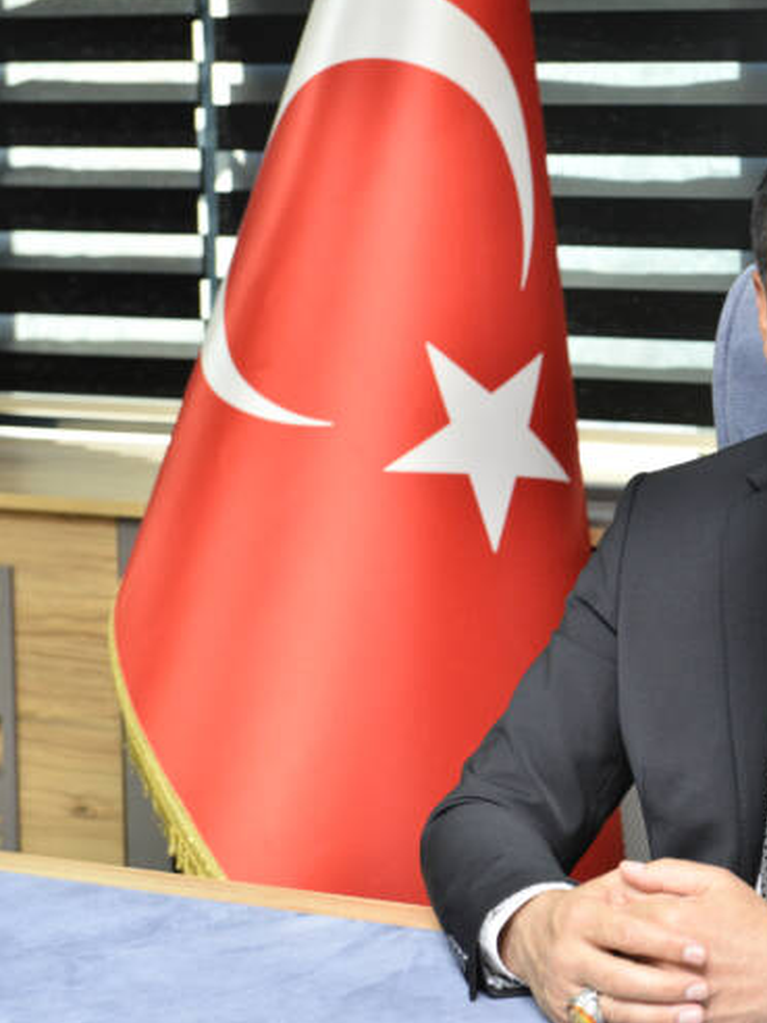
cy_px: 514
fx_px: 2866
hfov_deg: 15.0
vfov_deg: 20.2
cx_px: 730
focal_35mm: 97
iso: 1600
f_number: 6.3
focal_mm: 62
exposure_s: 1/60
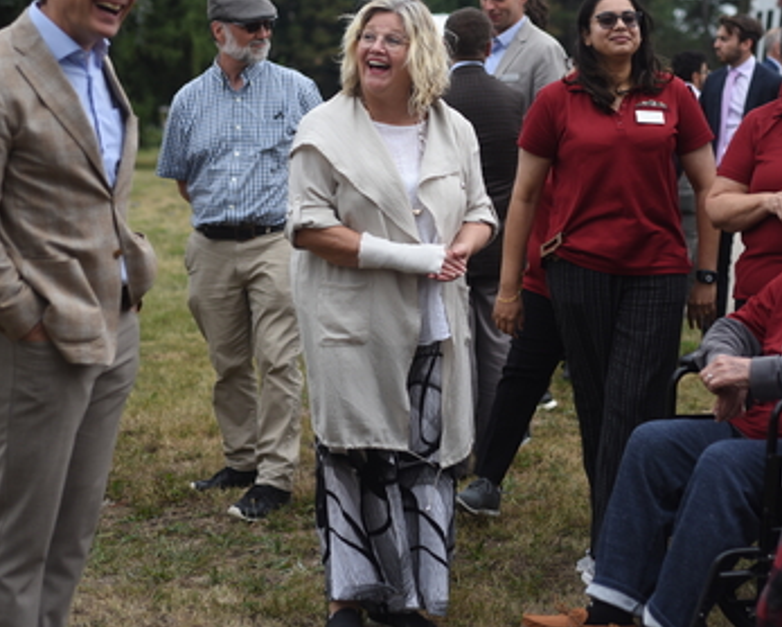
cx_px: 486
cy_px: 214
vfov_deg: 20.4
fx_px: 1737
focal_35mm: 75
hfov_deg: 25.3
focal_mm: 50
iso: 280
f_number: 2.5
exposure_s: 1/4000
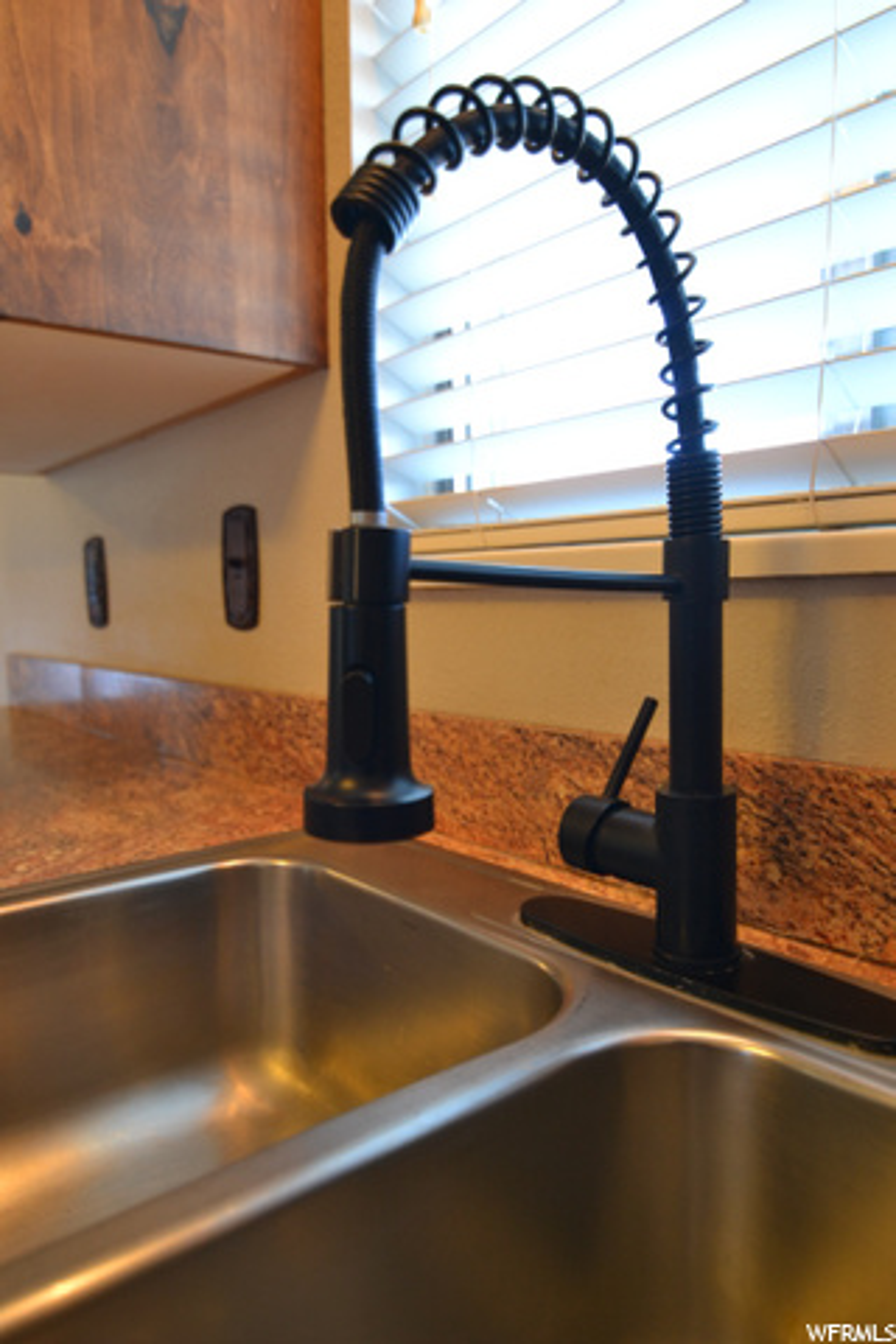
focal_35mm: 24
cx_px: 448
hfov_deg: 53.1
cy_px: 672
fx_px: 896
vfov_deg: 73.7
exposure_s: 1/60
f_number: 3.2
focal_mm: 16
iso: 400
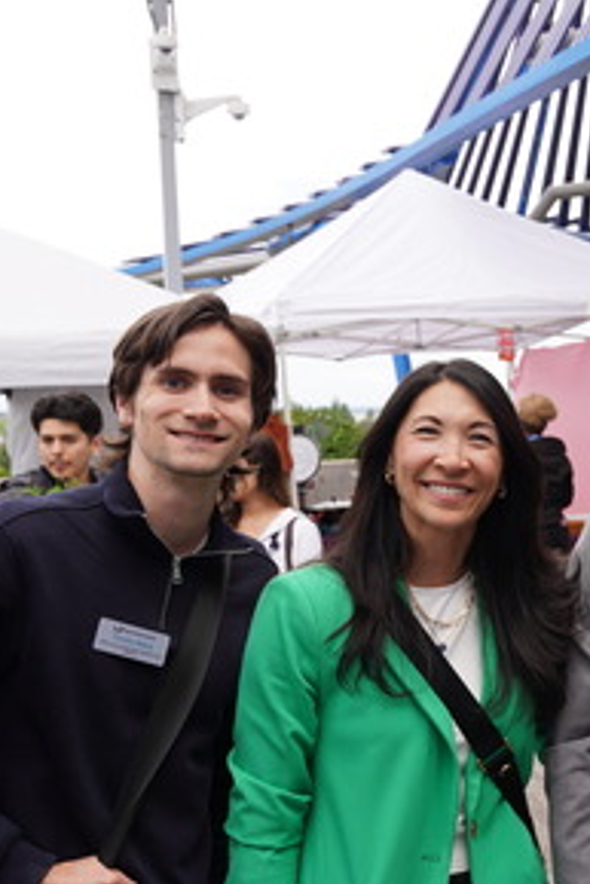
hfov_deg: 20.5
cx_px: 691
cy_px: 497
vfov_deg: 32.1
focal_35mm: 62
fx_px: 1532
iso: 100
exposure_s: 1/125
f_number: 5
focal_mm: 32.2
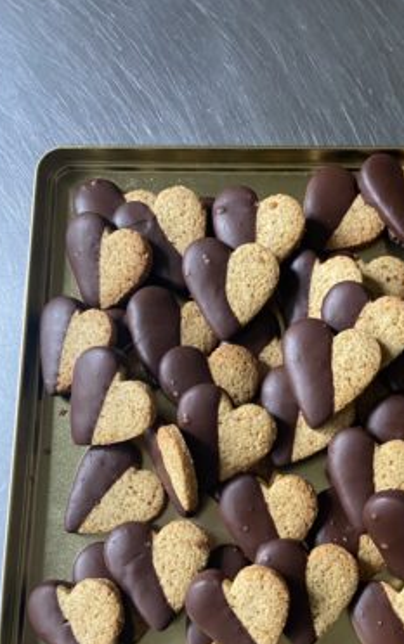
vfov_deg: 51.9
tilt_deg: -78.7
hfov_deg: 33.8
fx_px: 651
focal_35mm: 37
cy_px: 417
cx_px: 299
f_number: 1.8
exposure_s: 1/60
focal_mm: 4.25
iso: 400
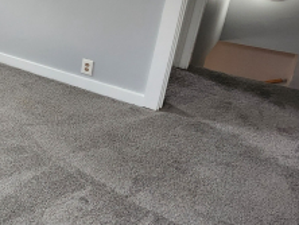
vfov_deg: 35.0
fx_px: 337
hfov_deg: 32.8
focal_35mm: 39
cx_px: -106
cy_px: 27
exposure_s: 1/60
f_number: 2.2
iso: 250
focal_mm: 2.2
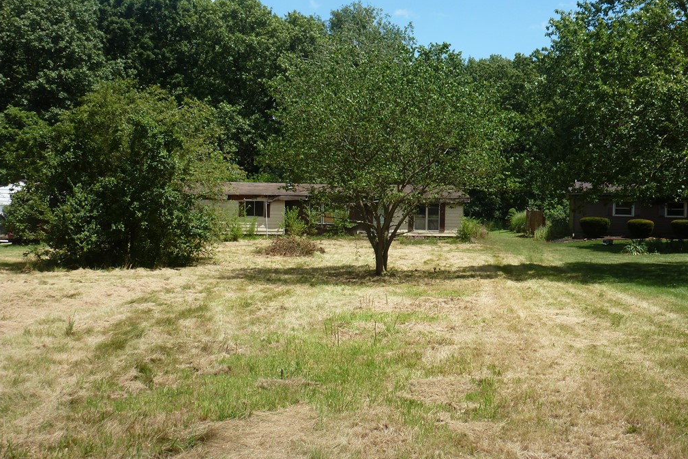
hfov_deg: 50.7
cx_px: 346
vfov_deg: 35.1
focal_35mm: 38
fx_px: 726
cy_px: 238
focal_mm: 6.4
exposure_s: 1/400
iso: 100
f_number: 4
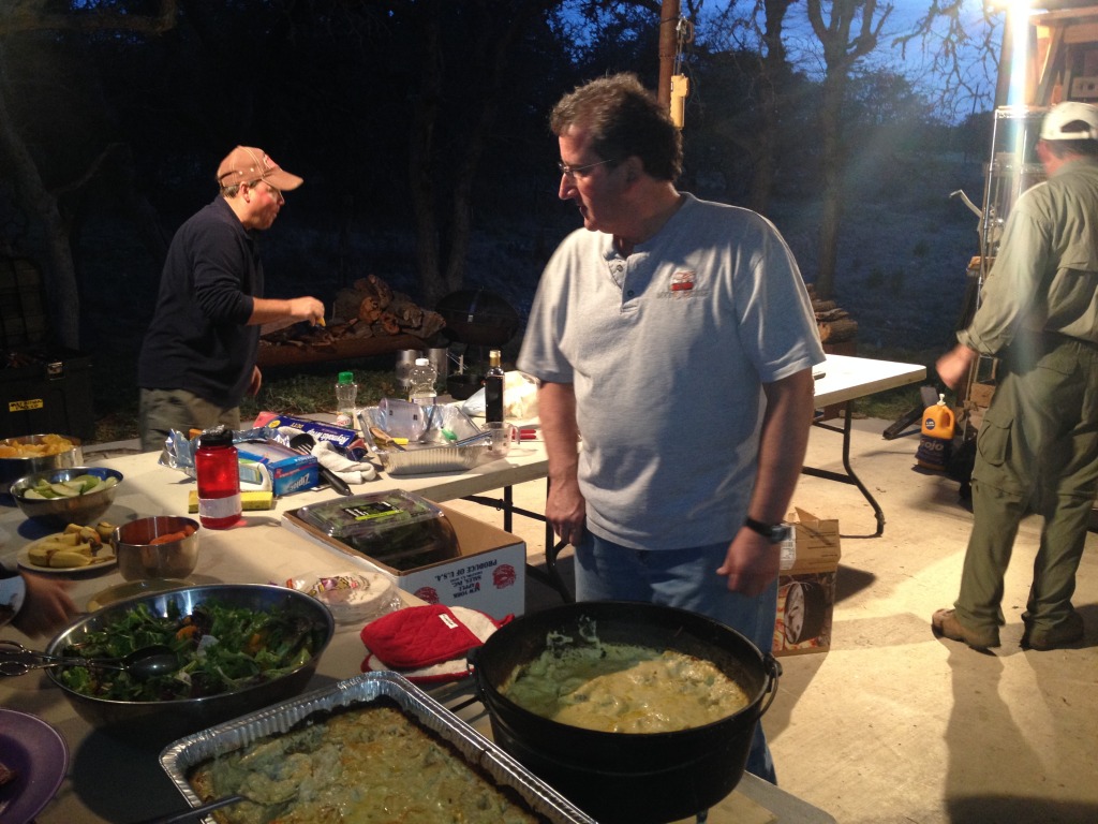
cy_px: 412
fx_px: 1110
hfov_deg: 52.6
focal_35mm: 35
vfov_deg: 40.7
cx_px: 549
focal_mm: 4.28
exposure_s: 1/20
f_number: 2.4
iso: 160
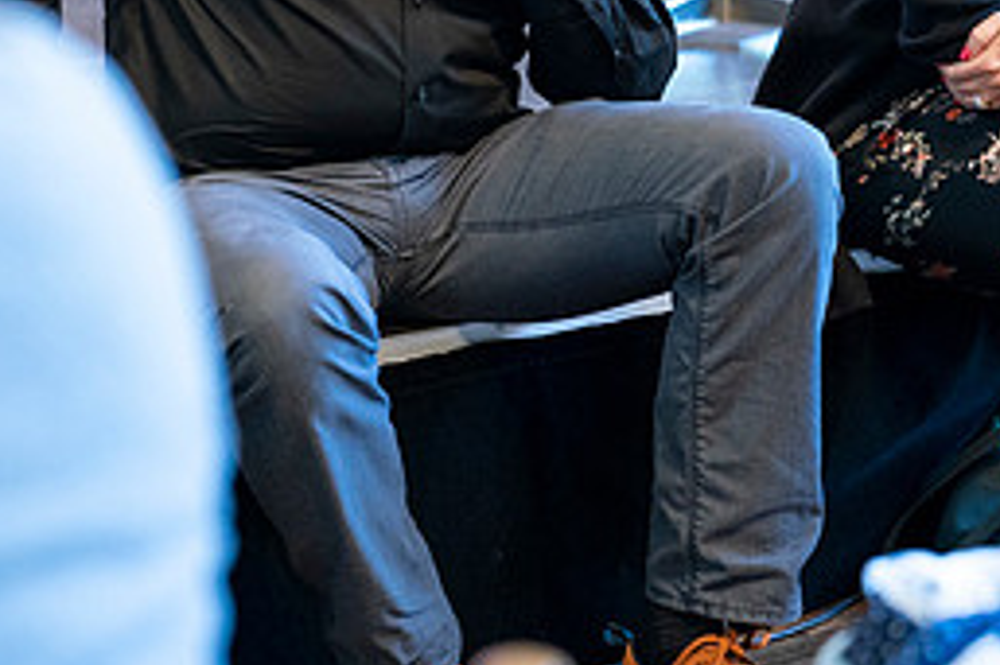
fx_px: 4386
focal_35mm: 158
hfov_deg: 13.0
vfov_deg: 8.6
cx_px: 498
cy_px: -33
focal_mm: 70
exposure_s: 1/250
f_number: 2.8
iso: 4000
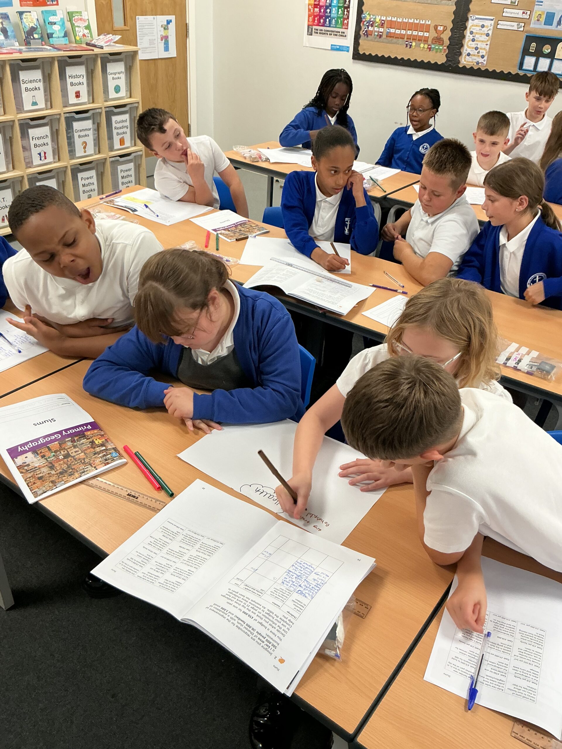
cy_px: 374
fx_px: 628
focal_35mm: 29
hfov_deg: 48.2
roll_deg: -2.8
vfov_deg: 61.7
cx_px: 281
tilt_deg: -33.0
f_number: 1.8
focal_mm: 3
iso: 80
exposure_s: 1/50
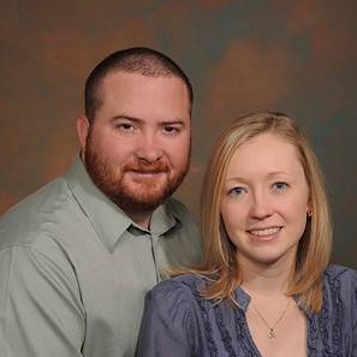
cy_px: 204
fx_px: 1307
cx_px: 178
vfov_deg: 15.6
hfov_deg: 15.6
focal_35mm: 112
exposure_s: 1/125
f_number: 6.3
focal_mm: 58
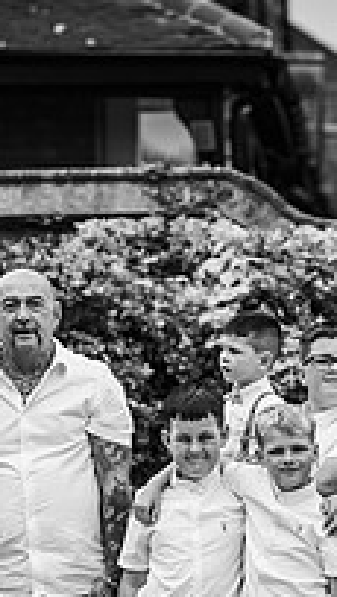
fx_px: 4504
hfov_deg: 4.3
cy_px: 492
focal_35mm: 284
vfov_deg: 7.6
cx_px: 44
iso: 100
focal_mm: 85
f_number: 2.2
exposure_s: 1/1250
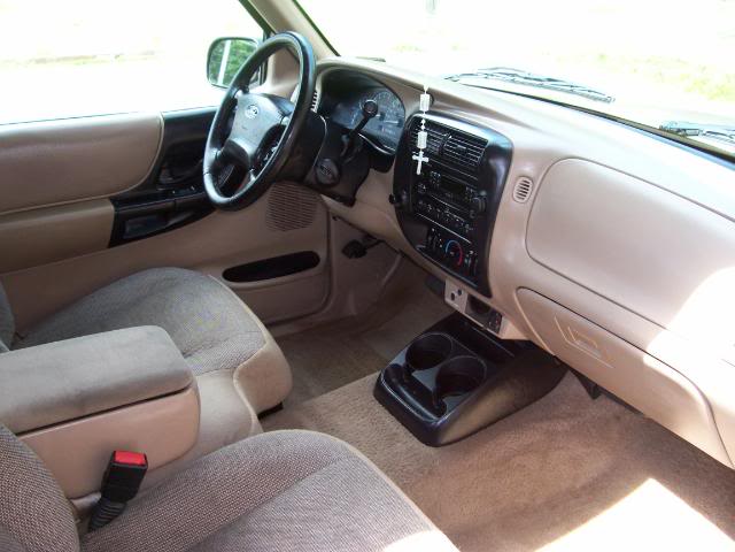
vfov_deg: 41.8
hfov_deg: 54.0
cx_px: 368
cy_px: 276
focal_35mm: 34
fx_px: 722
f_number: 2.7
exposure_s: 1/64
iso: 80
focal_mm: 5.6
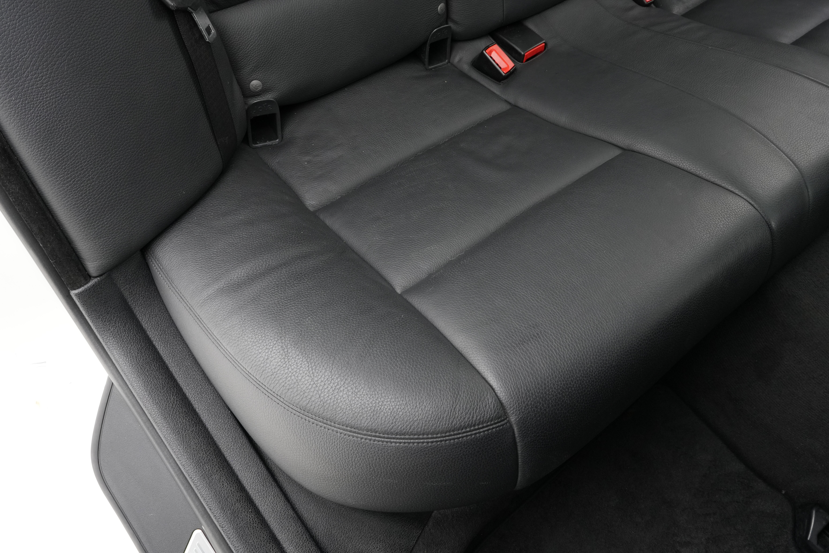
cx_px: 414
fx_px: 622
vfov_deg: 47.9
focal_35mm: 27
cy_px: 276
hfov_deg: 67.4
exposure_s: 1/30
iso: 1000
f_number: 8
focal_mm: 18
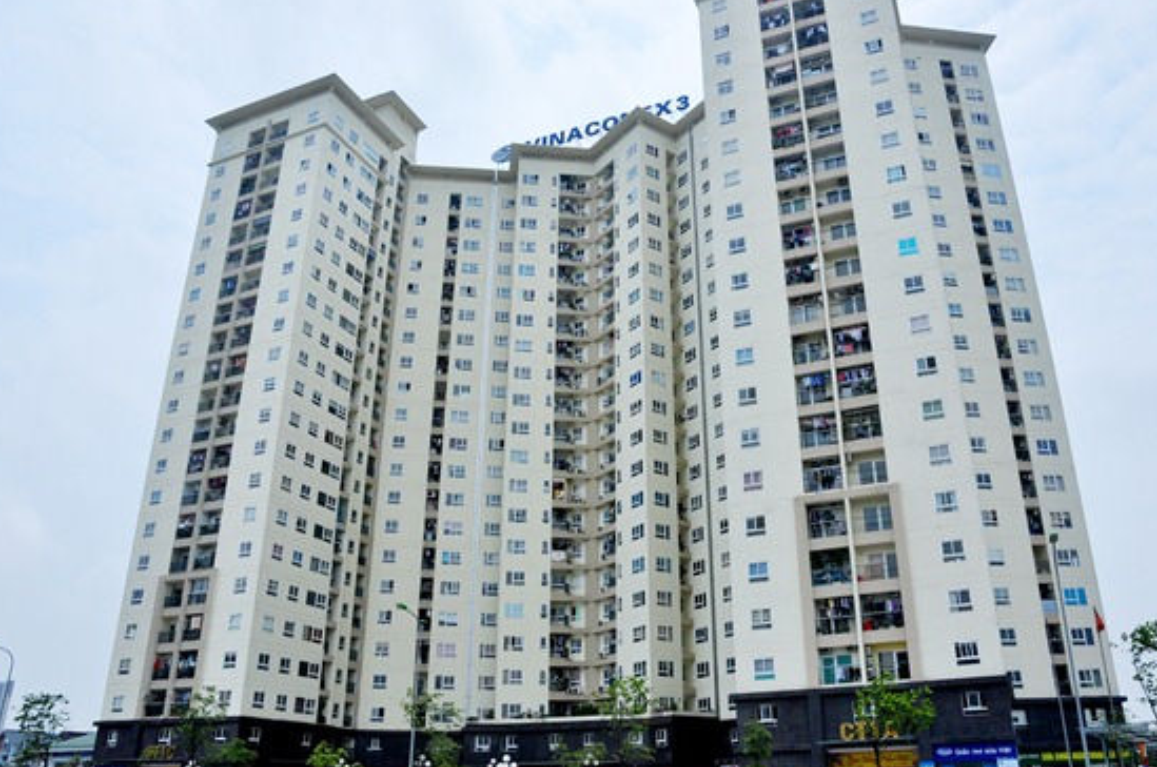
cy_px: 404
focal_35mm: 28
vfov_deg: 46.2
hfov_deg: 65.5
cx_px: 626
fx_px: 898
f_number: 9
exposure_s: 1/800
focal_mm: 16
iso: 200
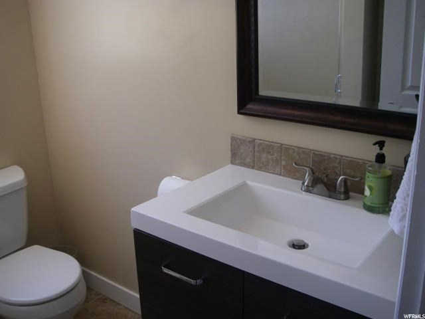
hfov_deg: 49.0
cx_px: 212
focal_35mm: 38
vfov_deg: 37.7
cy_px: 160
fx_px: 467
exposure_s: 1/50
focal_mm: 6.3
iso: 125
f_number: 3.3
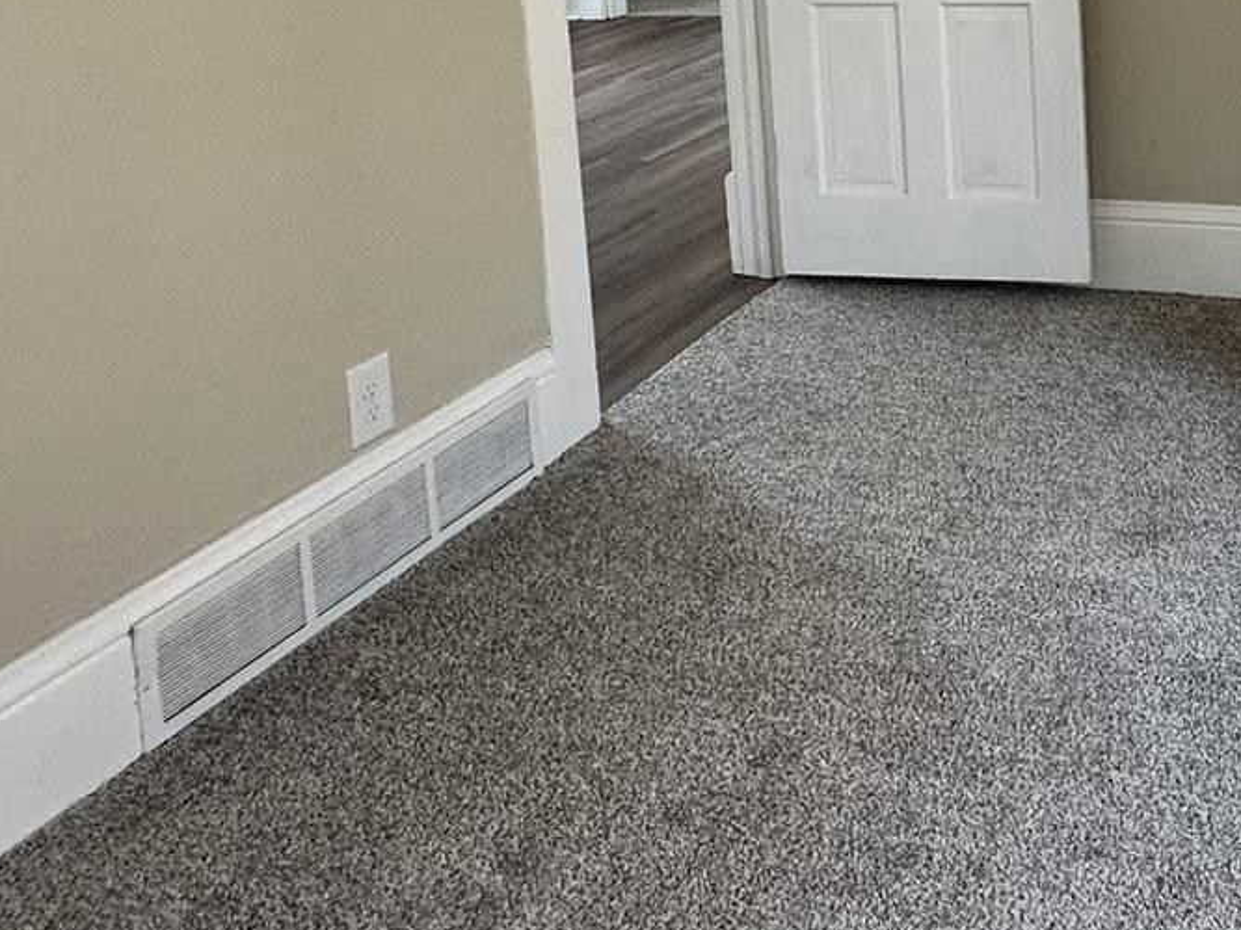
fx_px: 1541
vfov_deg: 29.9
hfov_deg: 40.0
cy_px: -113
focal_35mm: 43
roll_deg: +2.5
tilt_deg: -5.9
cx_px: 1161
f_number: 2.2
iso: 125
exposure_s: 1/120
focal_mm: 2.22
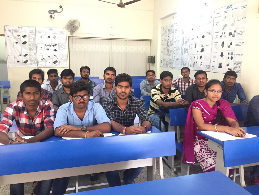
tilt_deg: -9.4
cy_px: 98
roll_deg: -1.2
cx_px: 130
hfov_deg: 61.7
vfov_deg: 48.2
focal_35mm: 29
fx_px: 217
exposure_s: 1/33
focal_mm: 4.15
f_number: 2.2
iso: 320
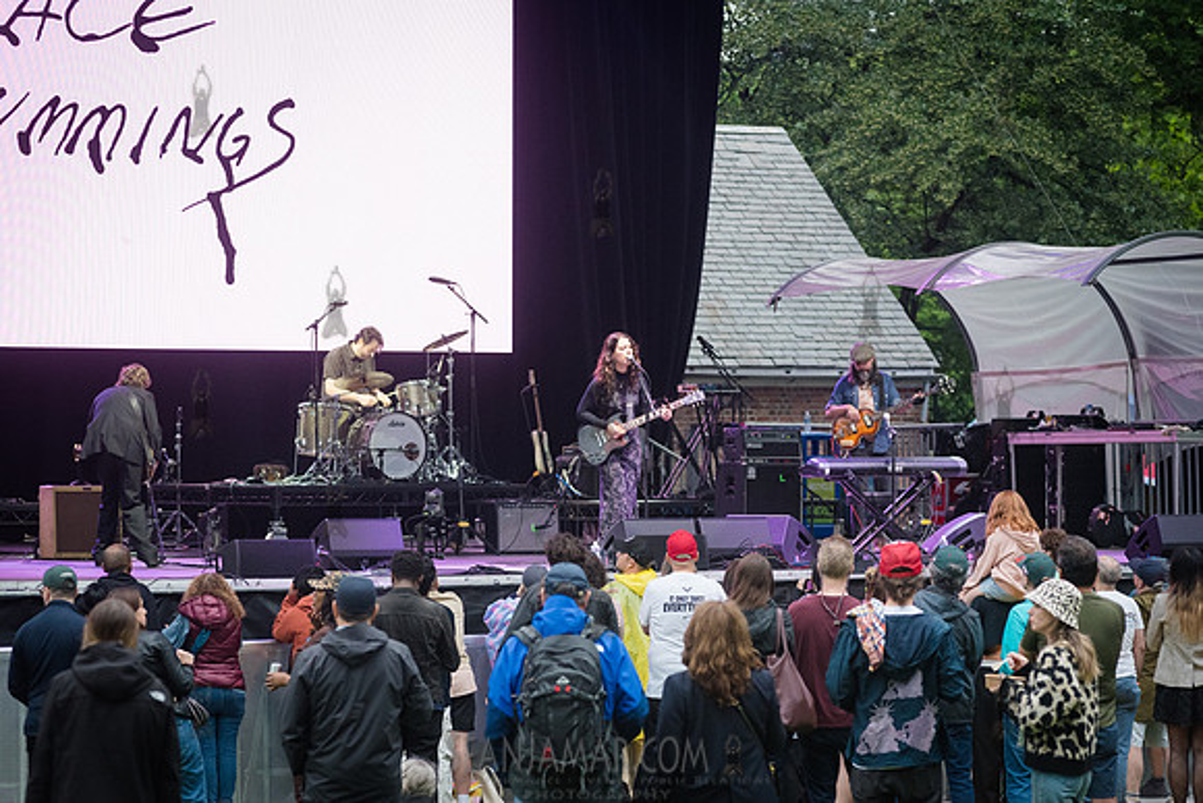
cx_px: 602
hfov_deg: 15.2
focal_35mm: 135
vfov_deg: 10.2
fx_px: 4517
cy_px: 402
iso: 3200
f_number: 4.5
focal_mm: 135
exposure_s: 1/500
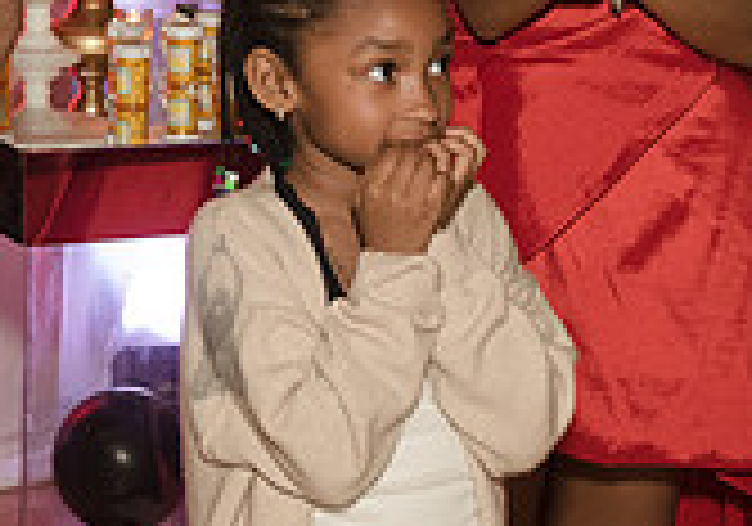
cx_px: 65
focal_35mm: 122
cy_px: -198
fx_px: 2589
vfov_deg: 11.3
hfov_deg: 16.3
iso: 2000
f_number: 3.5
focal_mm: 32
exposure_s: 1/250
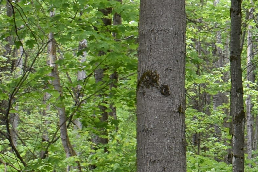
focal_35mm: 188
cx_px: 448
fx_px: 1347
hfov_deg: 10.4
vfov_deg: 7.3
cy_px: 94
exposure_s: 1/160
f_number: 6.3
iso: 400
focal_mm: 22
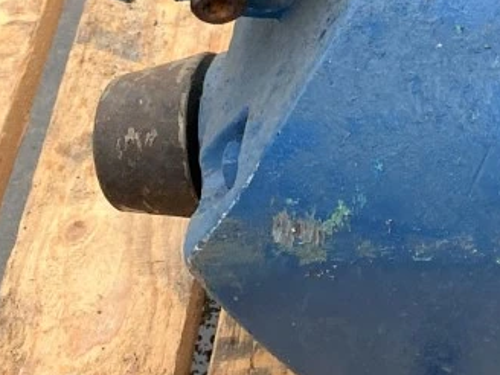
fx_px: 1647
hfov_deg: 16.4
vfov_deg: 12.3
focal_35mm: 114
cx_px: 643
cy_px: -201
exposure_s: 1/122
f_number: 1.8
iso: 80
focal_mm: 4.25
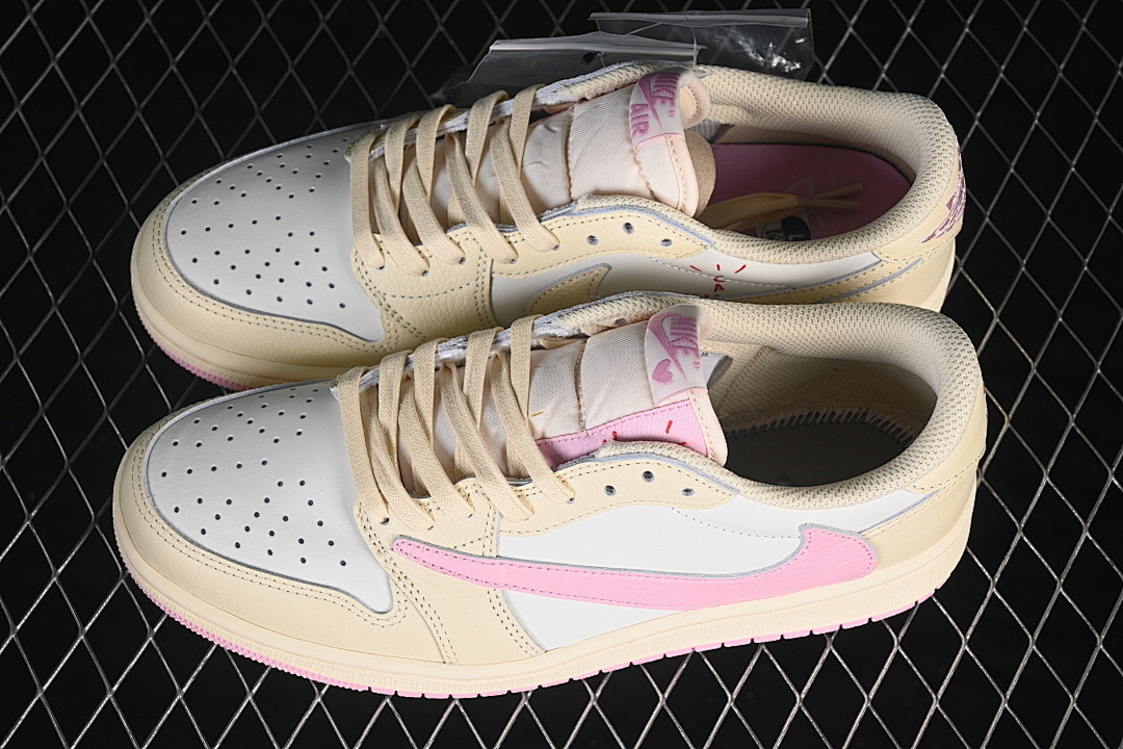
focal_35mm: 75
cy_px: 374
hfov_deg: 27.0
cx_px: 562
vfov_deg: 18.2
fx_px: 2339
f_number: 7.1
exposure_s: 1/80
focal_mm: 50
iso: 160
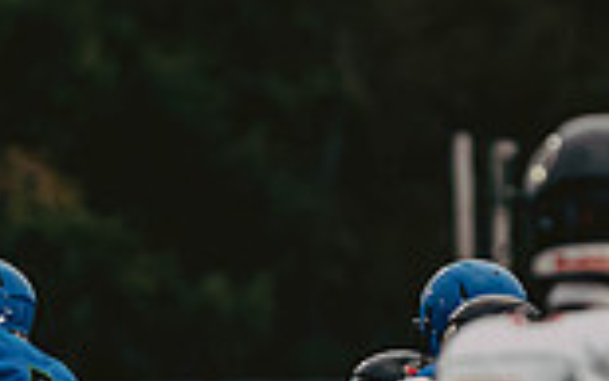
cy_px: 410
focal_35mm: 1192
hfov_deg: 1.8
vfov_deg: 1.1
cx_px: 429
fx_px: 19791
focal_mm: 200
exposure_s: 1/1000
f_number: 3.2
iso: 800
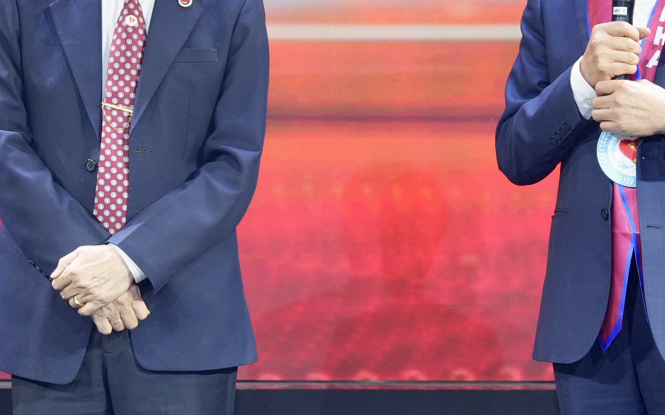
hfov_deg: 9.9
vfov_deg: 6.2
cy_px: 44
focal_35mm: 212
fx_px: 3842
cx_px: 386
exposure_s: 1/160
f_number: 3.2
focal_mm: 70
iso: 320
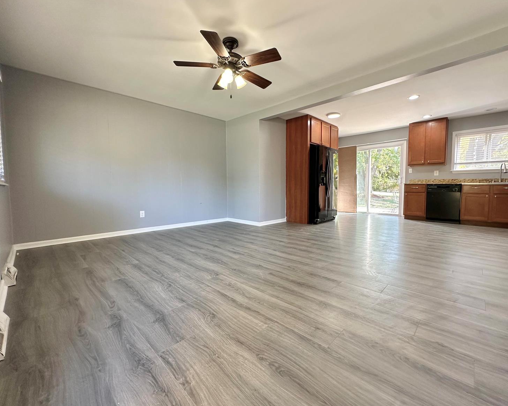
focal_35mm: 15
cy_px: 200
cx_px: 268
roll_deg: +0.5
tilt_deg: -4.1
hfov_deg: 96.7
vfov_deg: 84.0
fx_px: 225
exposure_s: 1/120
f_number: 2.2
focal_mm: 2.22
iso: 200
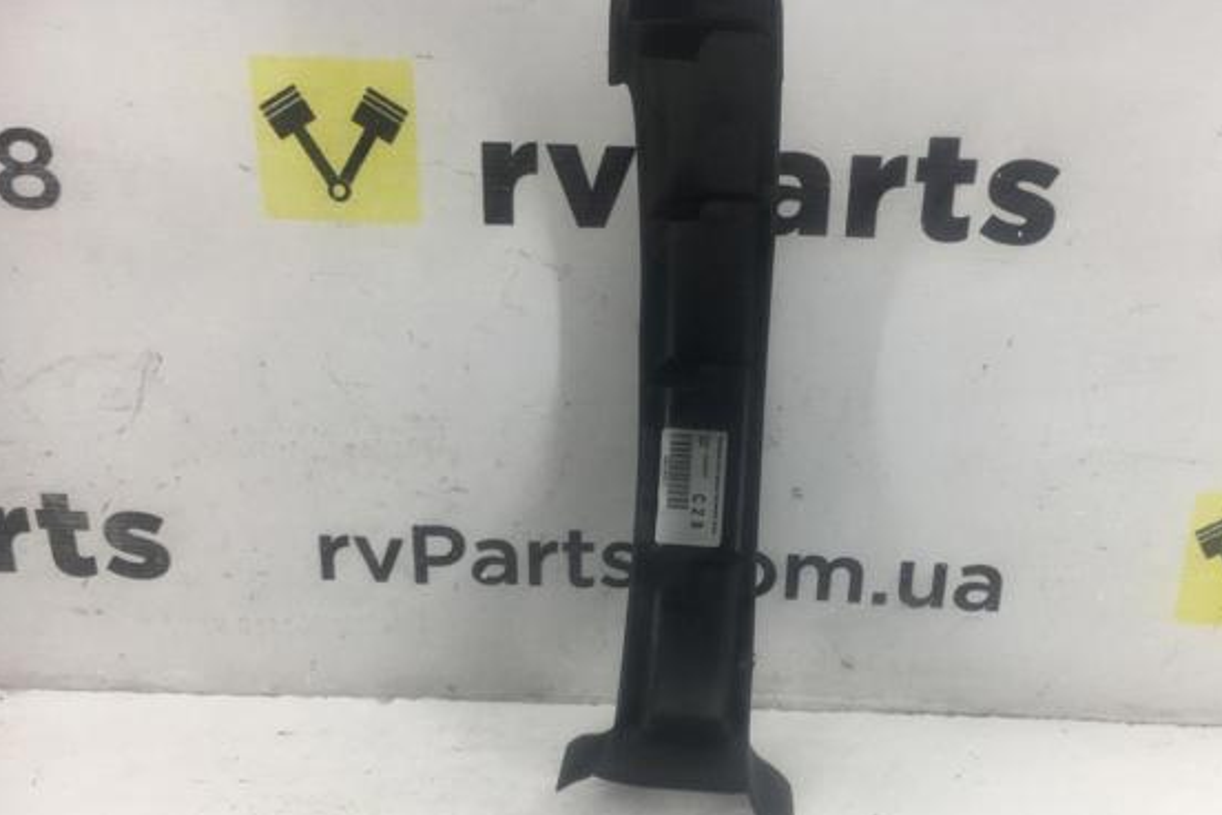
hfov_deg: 54.2
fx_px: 1188
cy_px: 476
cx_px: 700
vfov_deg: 37.7
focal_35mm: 35
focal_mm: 4.15
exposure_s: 1/100
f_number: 2.2
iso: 40
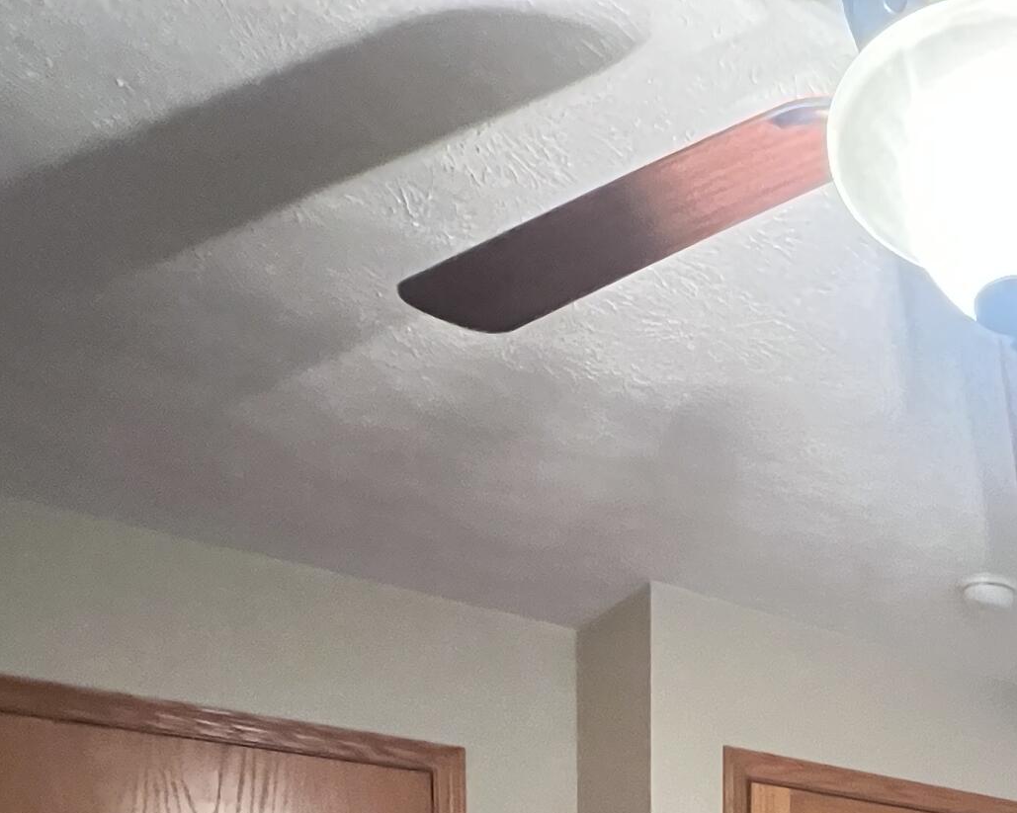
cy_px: 1109
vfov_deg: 30.0
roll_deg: +0.4
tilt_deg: -2.3
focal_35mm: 37
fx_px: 1114
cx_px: 1054
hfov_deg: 41.5
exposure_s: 1/60
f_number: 1.8
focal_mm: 1.57
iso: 1000
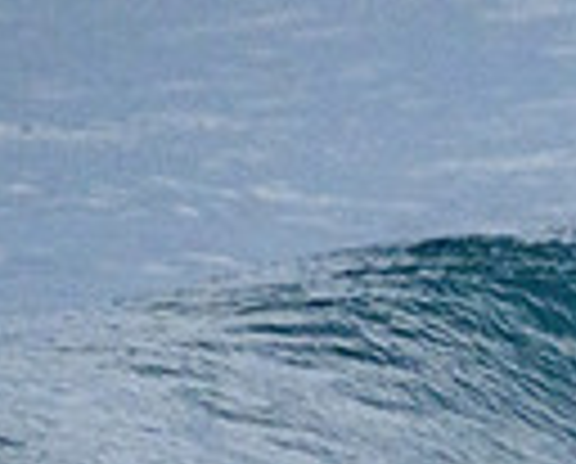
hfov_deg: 0.4
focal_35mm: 4669
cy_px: 424
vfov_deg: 0.3
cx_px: 1233
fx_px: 79777
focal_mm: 800
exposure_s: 1/2000
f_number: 11
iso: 3200
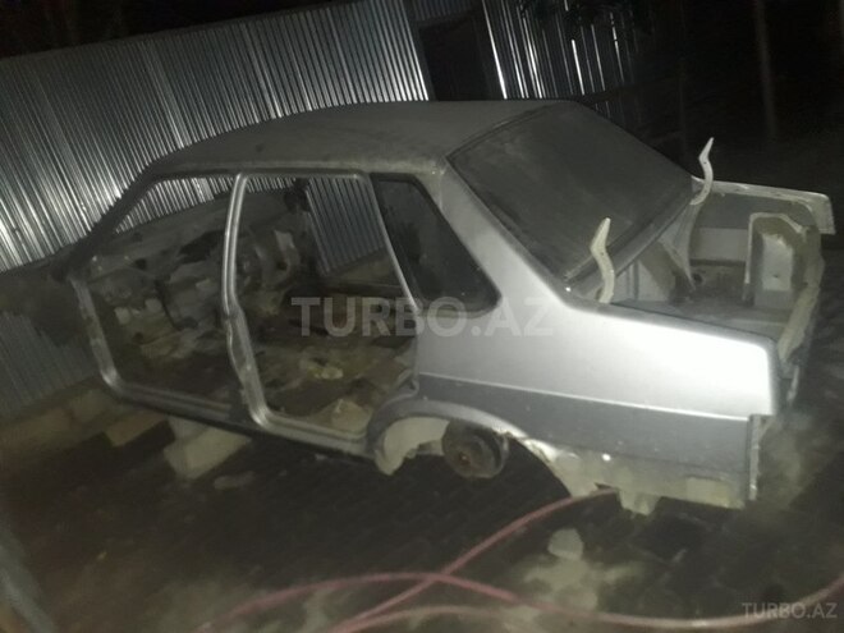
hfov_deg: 65.3
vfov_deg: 51.4
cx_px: 422
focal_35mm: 27
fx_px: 658
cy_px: 316
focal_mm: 3.6
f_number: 1.9
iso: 400
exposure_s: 1/17
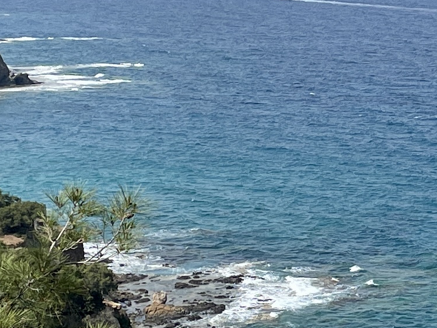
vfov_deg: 10.6
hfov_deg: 14.0
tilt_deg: -5.9
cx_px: 359
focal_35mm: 140
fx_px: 1768
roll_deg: +0.1
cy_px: 85
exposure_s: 1/3610
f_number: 1.6
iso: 32
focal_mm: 4.2
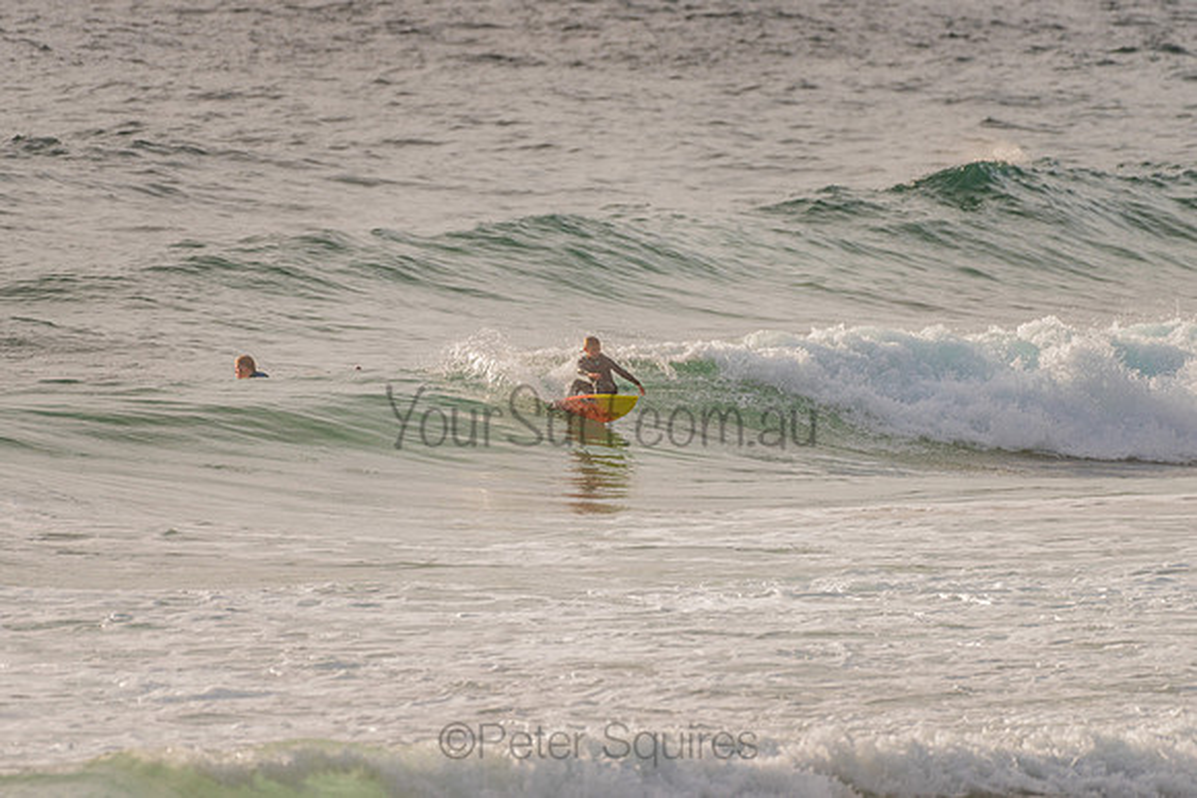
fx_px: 20383
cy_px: 387
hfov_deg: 3.4
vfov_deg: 2.2
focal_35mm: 613
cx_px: 584
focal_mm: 500
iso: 160
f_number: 5.6
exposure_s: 1/2000
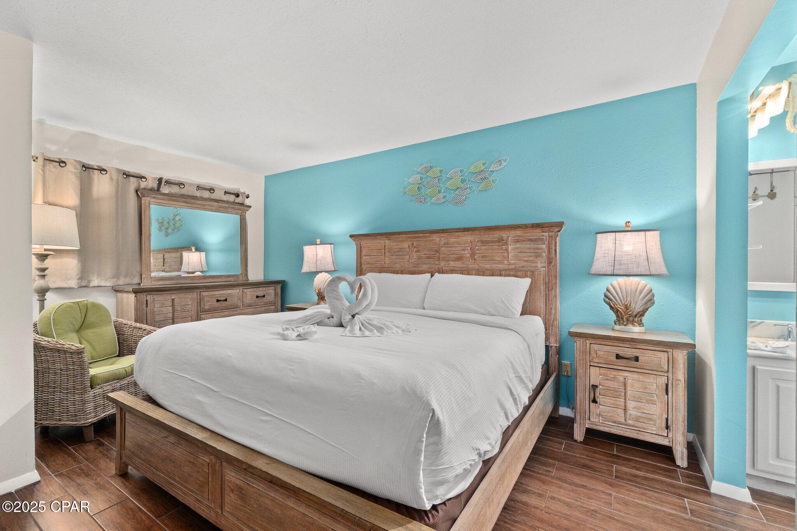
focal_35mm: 15
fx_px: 332
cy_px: 266
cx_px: 398
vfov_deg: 77.3
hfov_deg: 100.4
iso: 800
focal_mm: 10
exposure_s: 1/2
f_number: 8
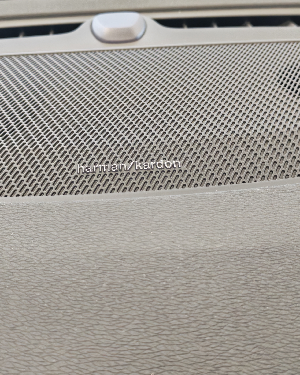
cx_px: 131
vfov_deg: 42.0
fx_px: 488
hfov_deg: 34.1
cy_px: 174
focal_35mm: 44
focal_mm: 6.12
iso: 1772
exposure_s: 1/50
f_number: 1.9
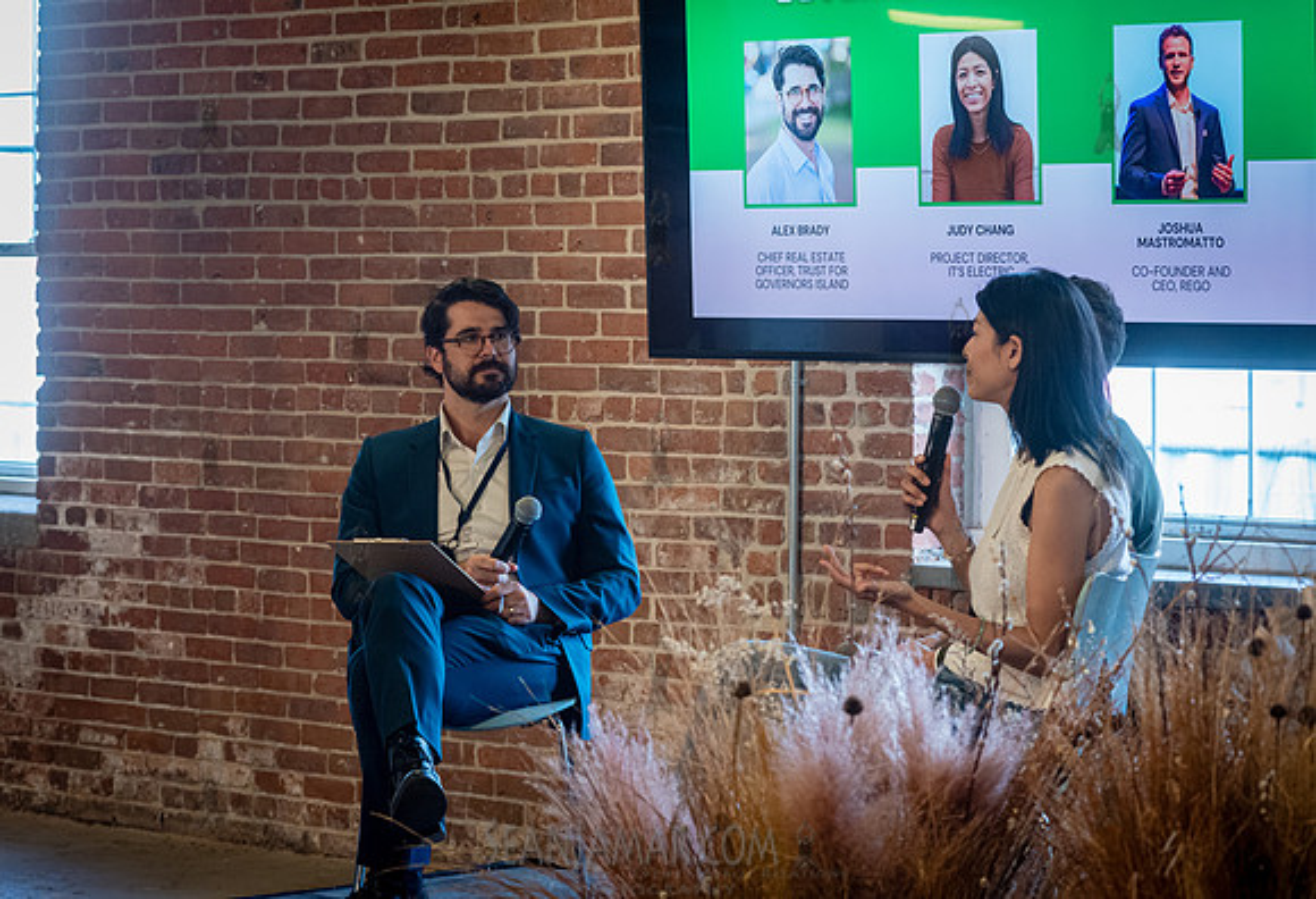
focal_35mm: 122
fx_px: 4510
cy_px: 423
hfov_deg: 16.6
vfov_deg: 11.4
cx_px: 598
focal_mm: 112
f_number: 5.6
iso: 2500
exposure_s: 1/200
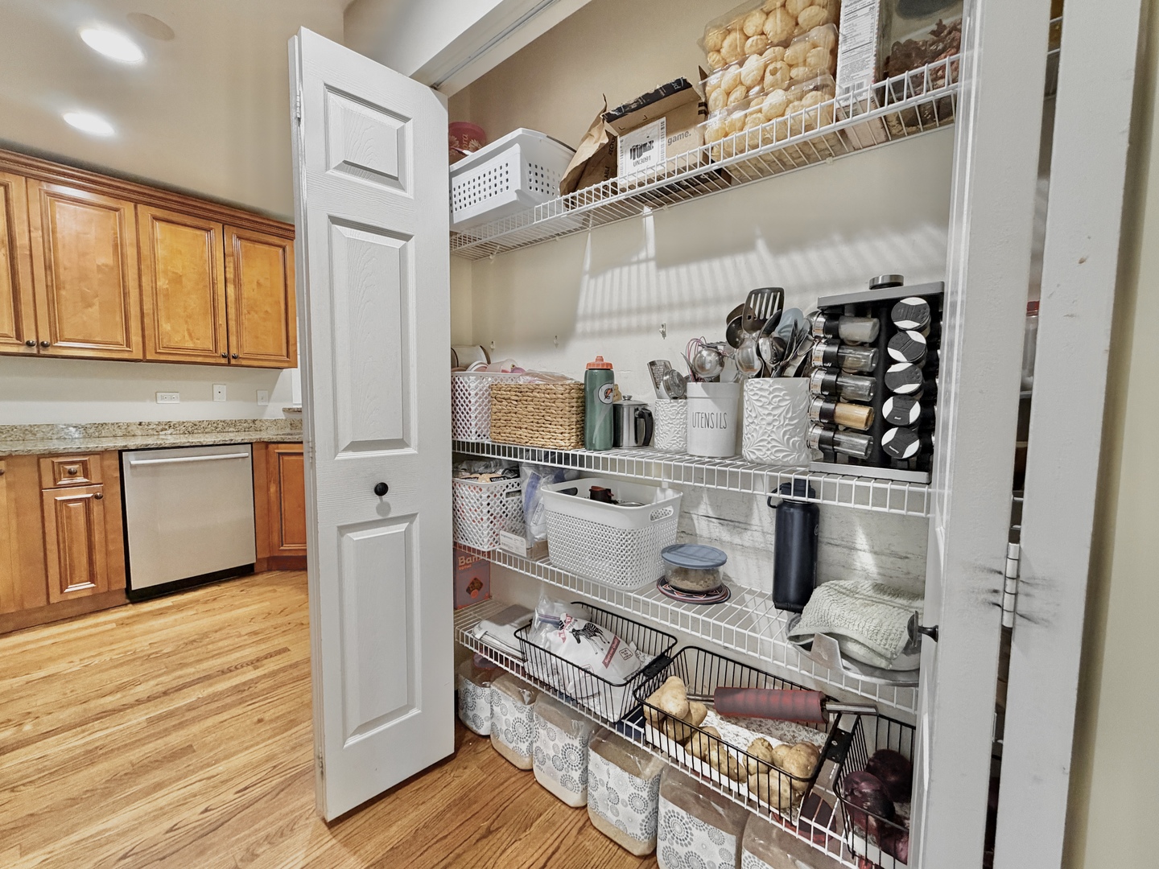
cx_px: 580
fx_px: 469
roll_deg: +0.6
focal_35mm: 14
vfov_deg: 85.7
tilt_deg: -4.7
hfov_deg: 102.1
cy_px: 434
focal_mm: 2.22
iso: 320
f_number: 2.2
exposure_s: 1/60
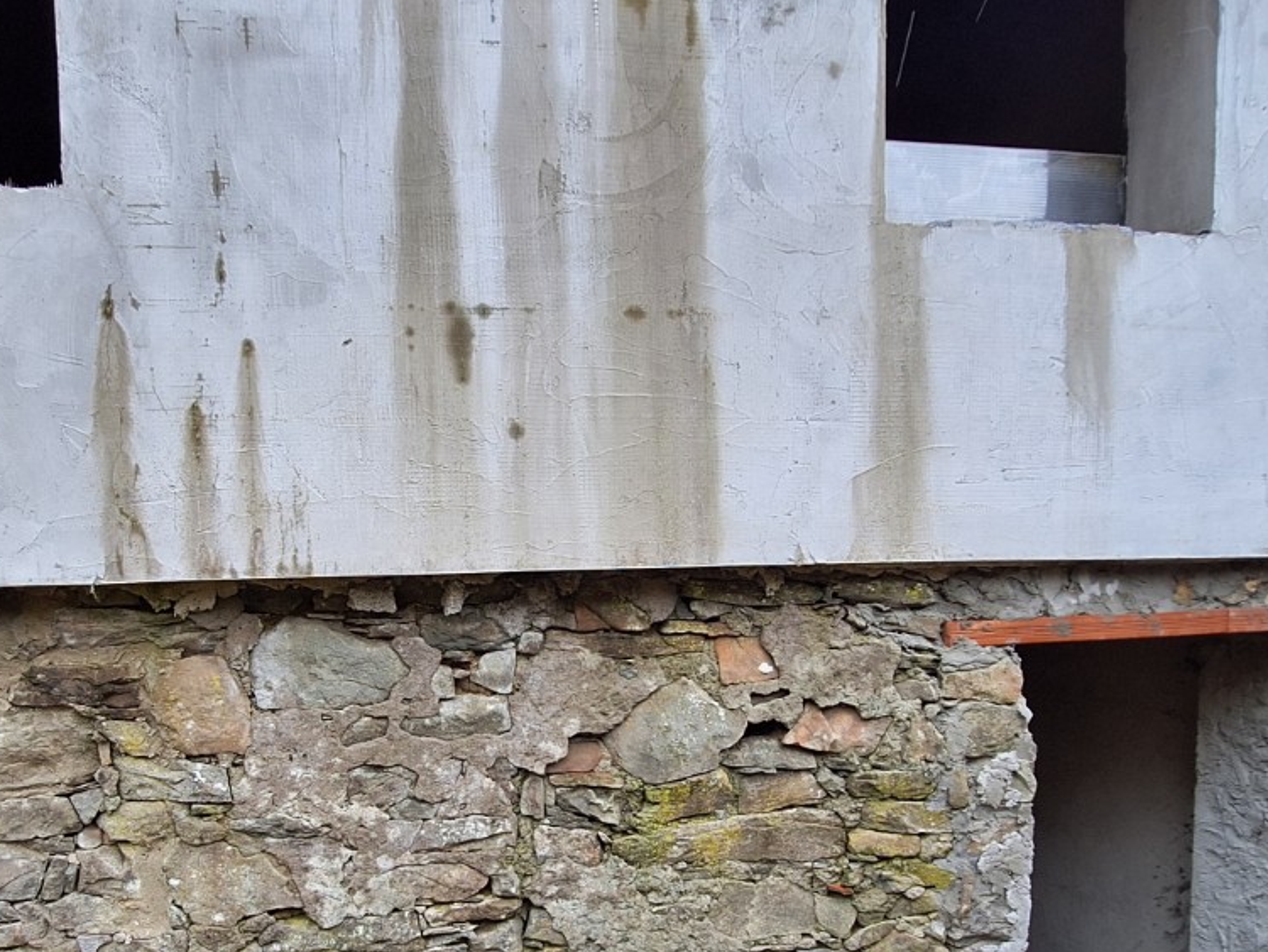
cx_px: 514
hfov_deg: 66.7
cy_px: 626
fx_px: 953
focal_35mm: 26
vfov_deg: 52.2
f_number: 2.2
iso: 40
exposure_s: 1/110
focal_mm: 1.74
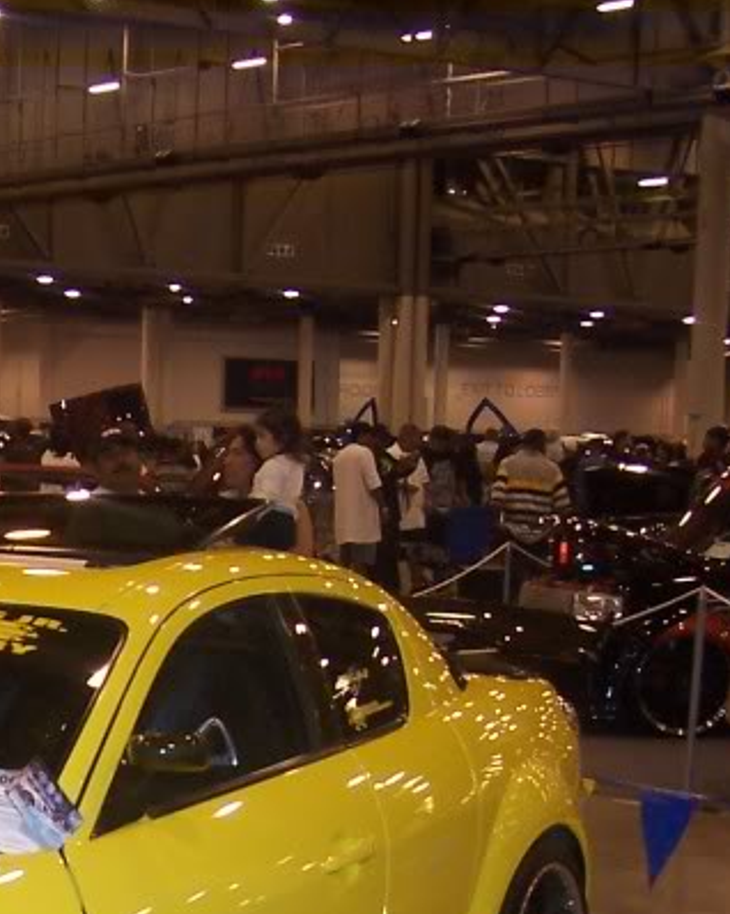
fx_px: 2514
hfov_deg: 15.7
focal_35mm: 93
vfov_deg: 20.1
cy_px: 875
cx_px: -230
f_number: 2.8
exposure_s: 1/60
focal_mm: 5.6
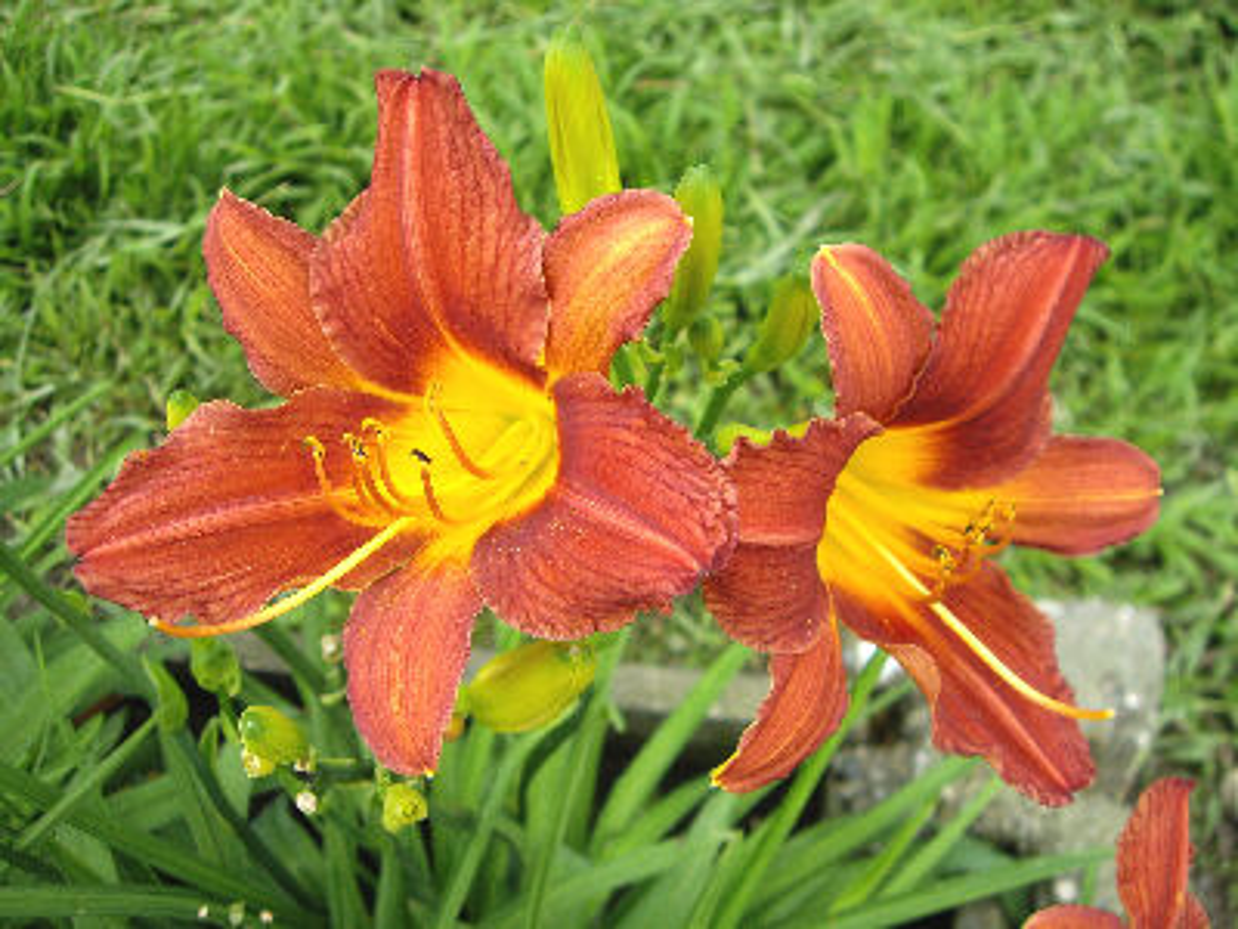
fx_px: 1359
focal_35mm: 38
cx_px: 619
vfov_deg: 37.7
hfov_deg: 49.0
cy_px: 464
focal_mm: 6.2
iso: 50
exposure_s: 1/125
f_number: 2.7
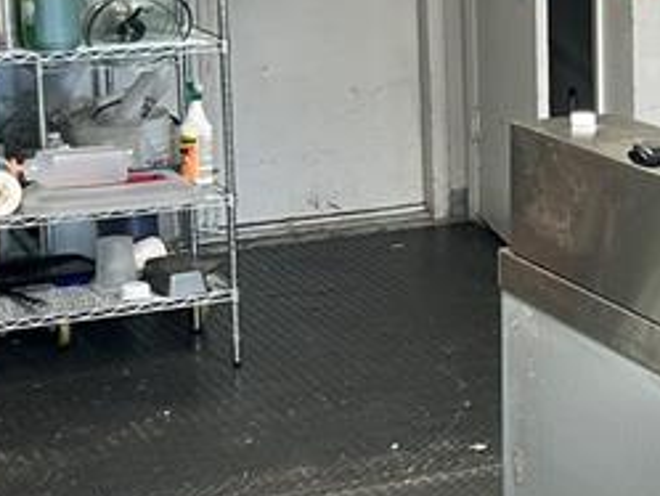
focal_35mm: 107
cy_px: 61
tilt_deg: -8.1
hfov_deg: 17.7
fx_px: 2041
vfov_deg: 13.7
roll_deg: -0.5
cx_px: 726
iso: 100
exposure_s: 1/60
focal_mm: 5.7
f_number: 1.5
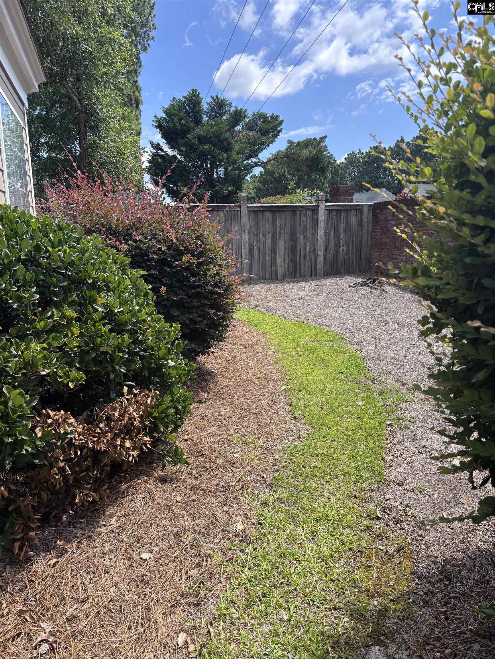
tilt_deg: -10.8
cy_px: 330
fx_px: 496
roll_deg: -1.0
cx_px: 248
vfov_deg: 67.3
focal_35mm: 26
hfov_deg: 53.1
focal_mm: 5.96
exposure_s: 1/2024
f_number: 1.6
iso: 50
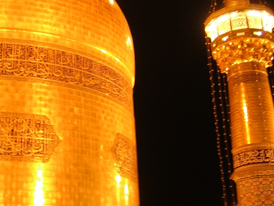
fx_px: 522
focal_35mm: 66
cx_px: 79
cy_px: 57
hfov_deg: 29.1
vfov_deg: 22.1
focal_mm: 4.7
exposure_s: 1/6.5
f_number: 2.6
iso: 100
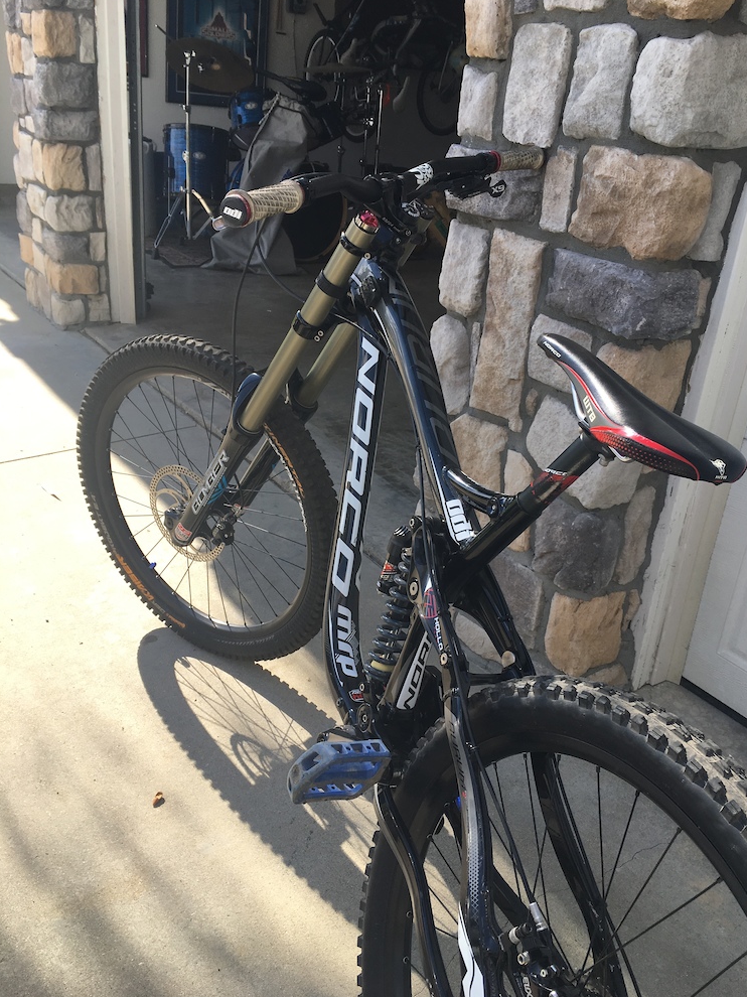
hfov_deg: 46.8
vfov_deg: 60.0
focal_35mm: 30
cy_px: 505
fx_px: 864
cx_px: 386
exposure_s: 1/523
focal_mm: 4.15
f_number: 2.2
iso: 25
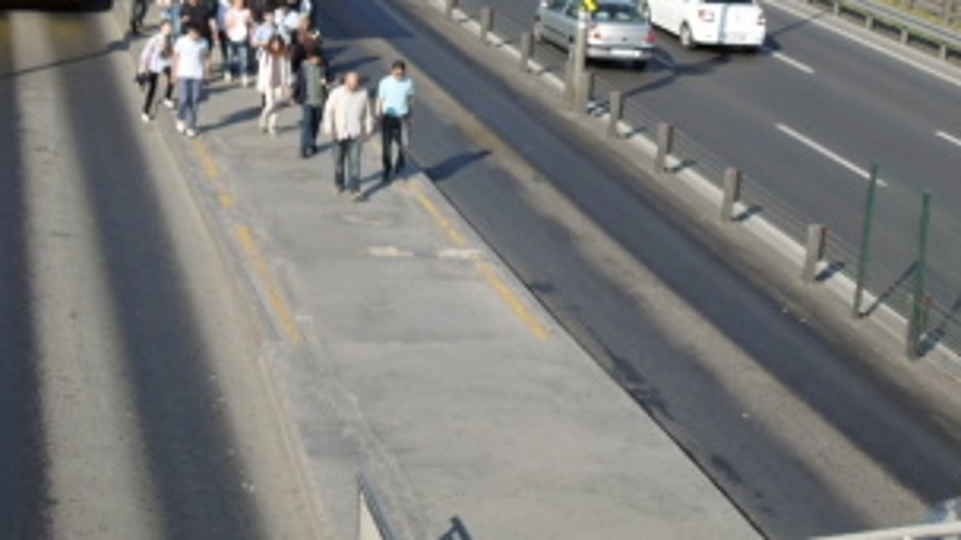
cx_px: 522
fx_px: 1962
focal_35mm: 77
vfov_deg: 15.3
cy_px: -27
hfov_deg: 27.5
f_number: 3.9
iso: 100
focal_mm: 7.8
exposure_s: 1/800
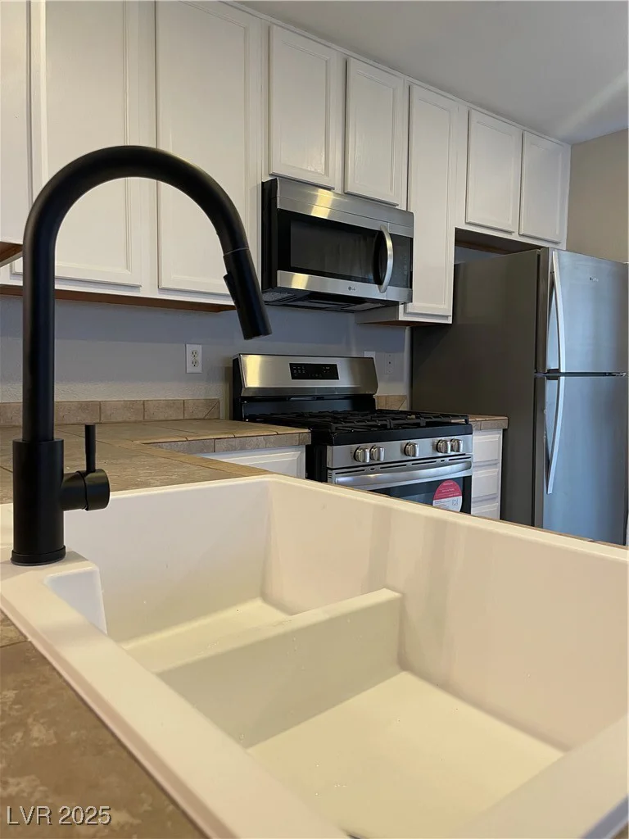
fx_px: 630
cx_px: 314
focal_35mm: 26
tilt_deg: -4.1
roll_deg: -0.3
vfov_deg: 67.3
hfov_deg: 53.1
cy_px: 420
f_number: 1.6
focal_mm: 4.2
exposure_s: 1/60
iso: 100
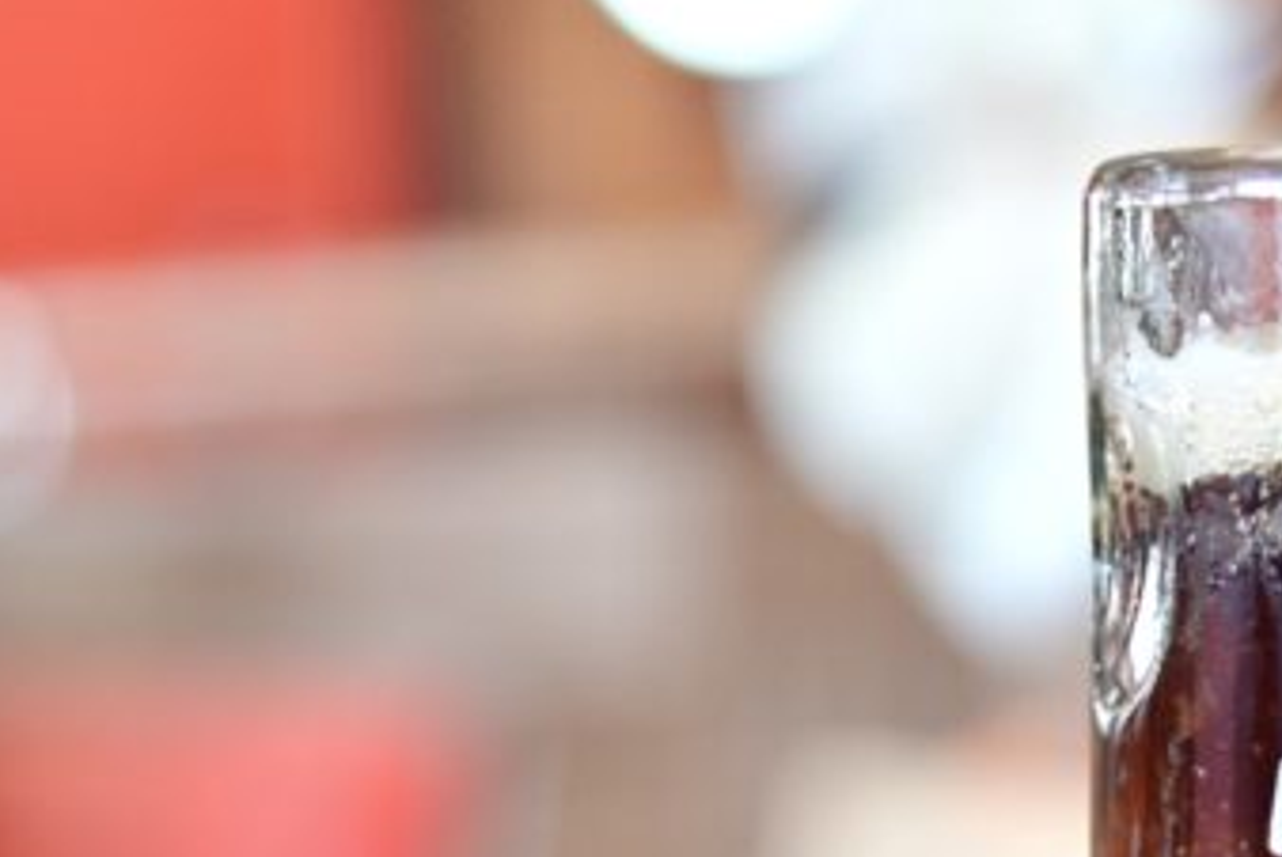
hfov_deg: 9.6
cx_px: 1472
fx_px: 7556
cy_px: 1102
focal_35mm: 212
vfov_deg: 6.4
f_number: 4
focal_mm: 70
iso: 1100
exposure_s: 1/80
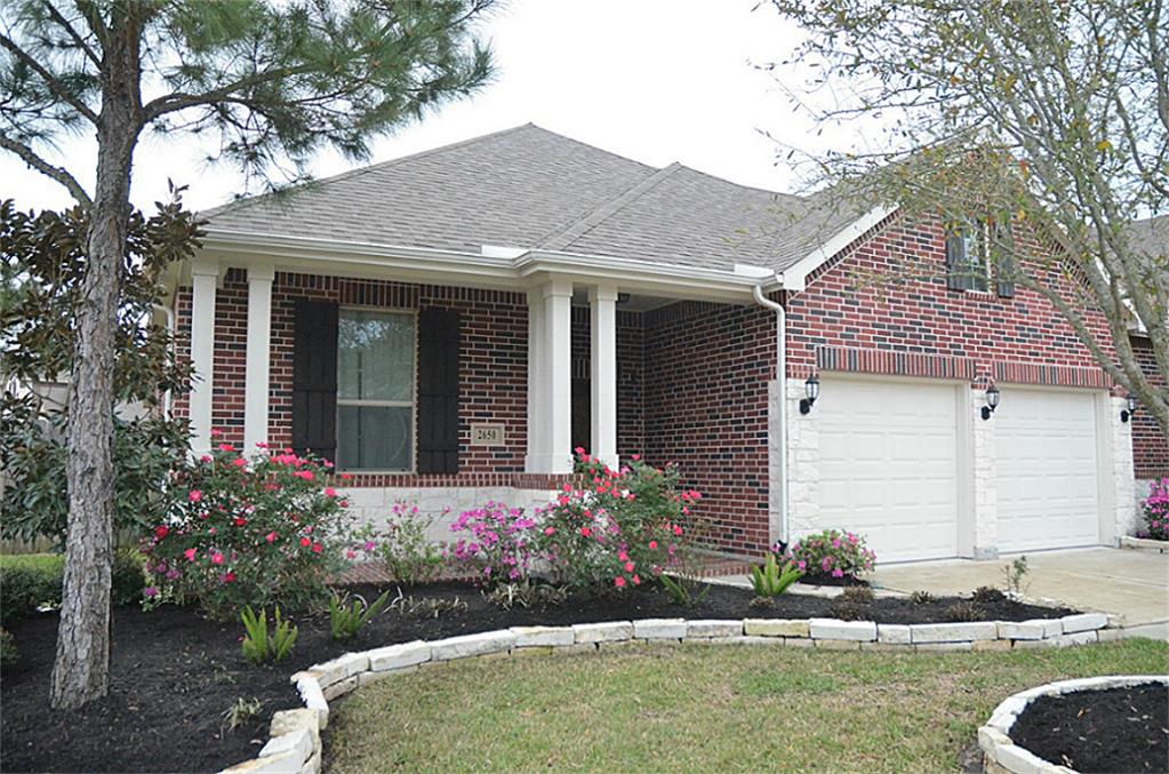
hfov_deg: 67.5
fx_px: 875
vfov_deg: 47.7
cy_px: 387
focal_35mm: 27
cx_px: 584
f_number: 4
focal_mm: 18
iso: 4000
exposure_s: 1/1600
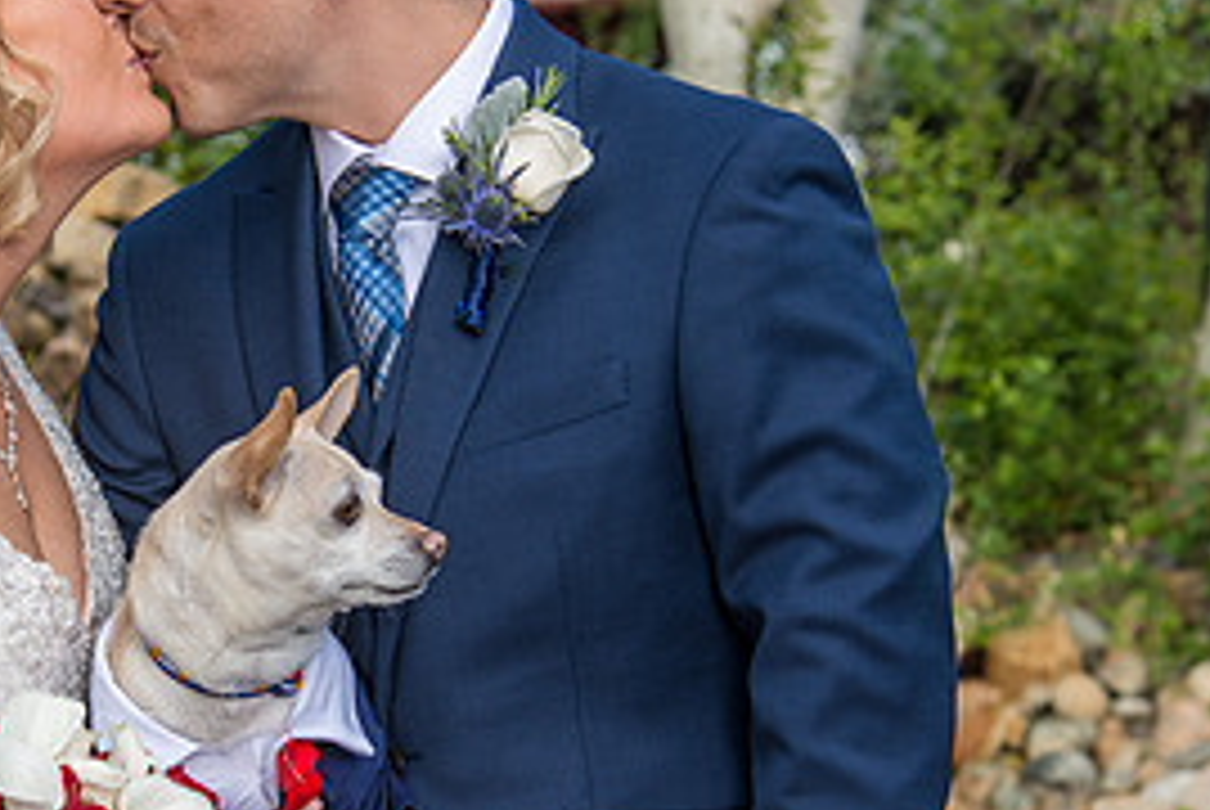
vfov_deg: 10.9
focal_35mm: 125
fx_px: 4206
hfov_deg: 16.1
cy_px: 704
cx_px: 99
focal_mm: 58
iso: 100
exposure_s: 1/250
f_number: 5
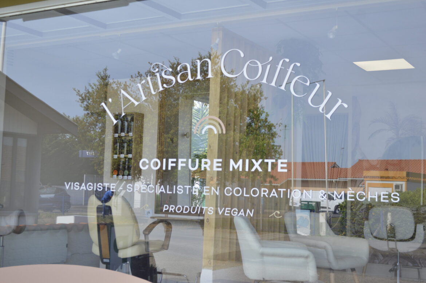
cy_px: 142
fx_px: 621
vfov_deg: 25.7
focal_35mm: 52
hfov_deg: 37.9
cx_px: 213
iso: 400
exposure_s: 1/500
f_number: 5
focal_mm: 35
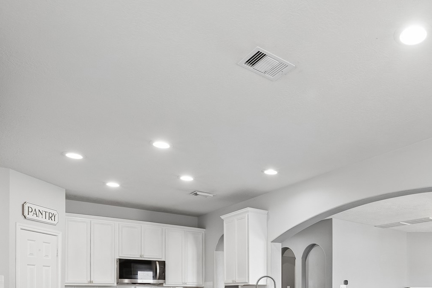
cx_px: 328
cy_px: 281
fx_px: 360
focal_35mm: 30
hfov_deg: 58.5
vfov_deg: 39.1
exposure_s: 1/4
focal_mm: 14
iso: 640
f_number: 10
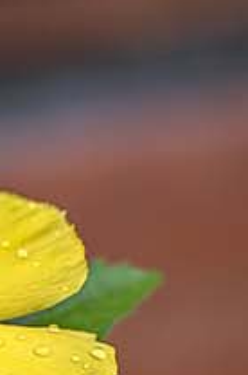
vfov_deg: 1.5
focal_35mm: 1389
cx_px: -146
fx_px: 14400
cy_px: 23
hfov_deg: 1.0
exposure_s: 1/800
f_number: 4
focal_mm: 200
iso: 200
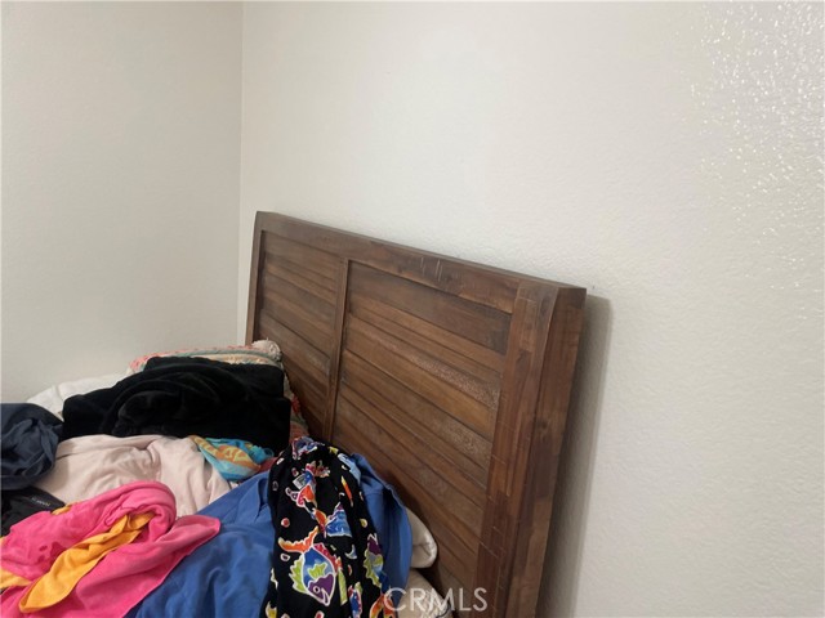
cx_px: 412
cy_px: 309
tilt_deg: -9.3
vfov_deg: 53.1
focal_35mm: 26
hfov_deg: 67.3
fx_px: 620
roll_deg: -4.6
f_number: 1.6
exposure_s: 1/60
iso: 160
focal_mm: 4.2
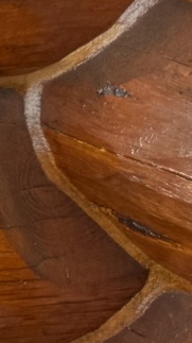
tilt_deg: -7.6
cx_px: -892
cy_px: -206
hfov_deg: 5.1
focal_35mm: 166
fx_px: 1507
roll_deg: +0.8
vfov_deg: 12.2
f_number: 1.78
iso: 80
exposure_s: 1/121
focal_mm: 6.76
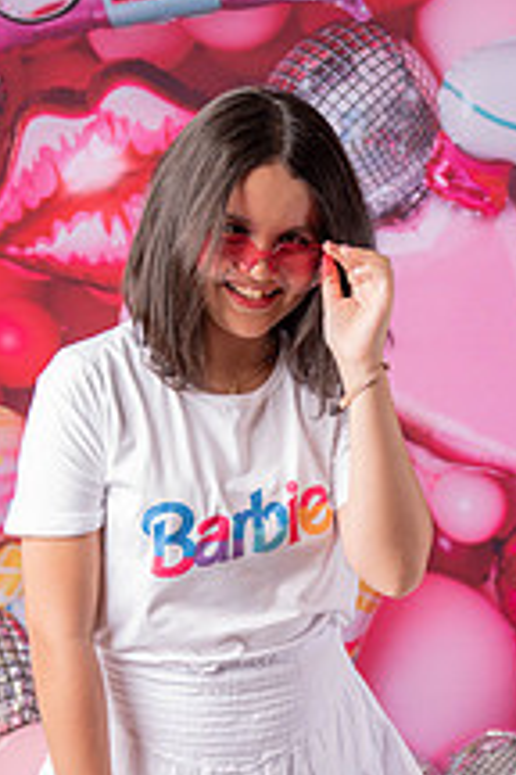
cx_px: 301
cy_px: 445
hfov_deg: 17.7
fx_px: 1655
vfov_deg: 26.3
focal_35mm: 77
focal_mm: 37
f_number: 3.5
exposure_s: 1/125
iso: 125
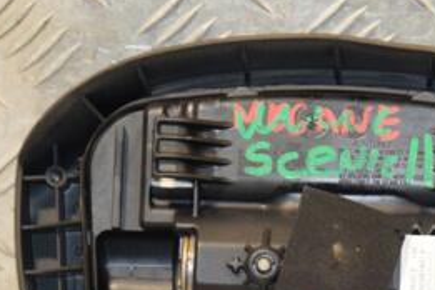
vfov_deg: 4.7
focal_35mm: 293
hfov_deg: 7.0
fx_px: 3542
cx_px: 292
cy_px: 245
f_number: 5.6
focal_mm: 85
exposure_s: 1/100
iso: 800
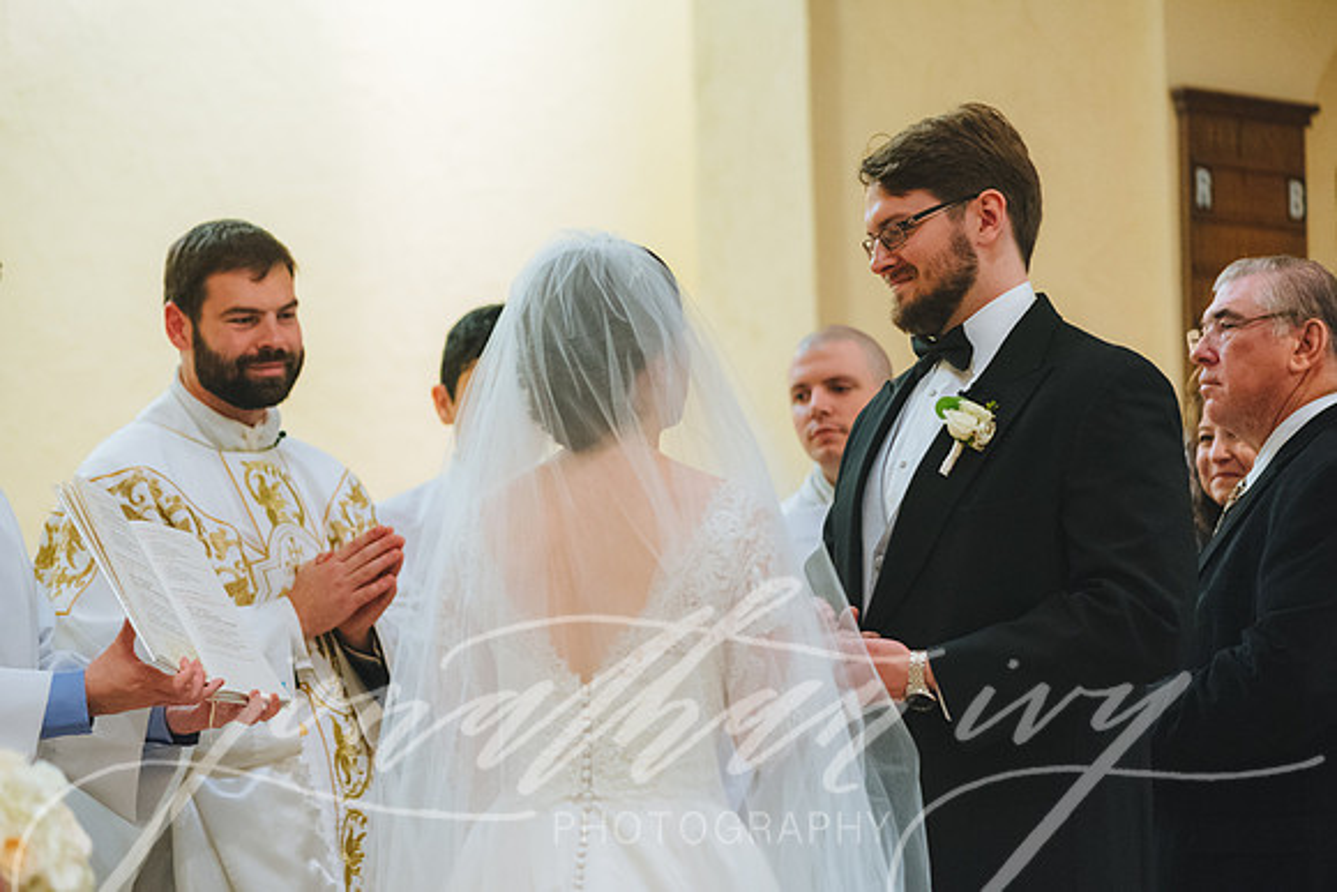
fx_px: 4119
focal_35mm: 111
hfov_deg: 18.4
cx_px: 668
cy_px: 446
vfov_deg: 12.4
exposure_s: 1/200
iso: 3200
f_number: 2.8
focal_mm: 105
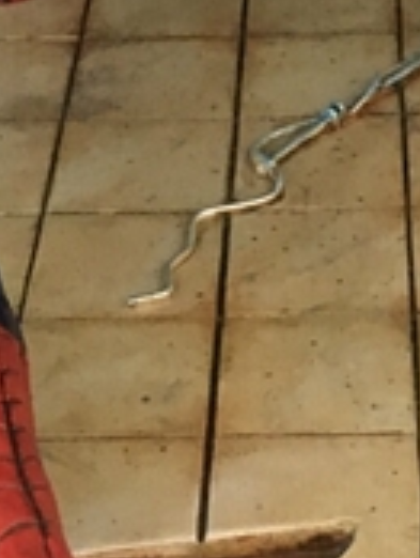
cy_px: -131
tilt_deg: -23.9
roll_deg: +2.4
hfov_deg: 11.1
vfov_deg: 14.3
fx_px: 2146
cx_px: 414
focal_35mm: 133
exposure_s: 1/17
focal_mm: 4.15
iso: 400
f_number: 2.2
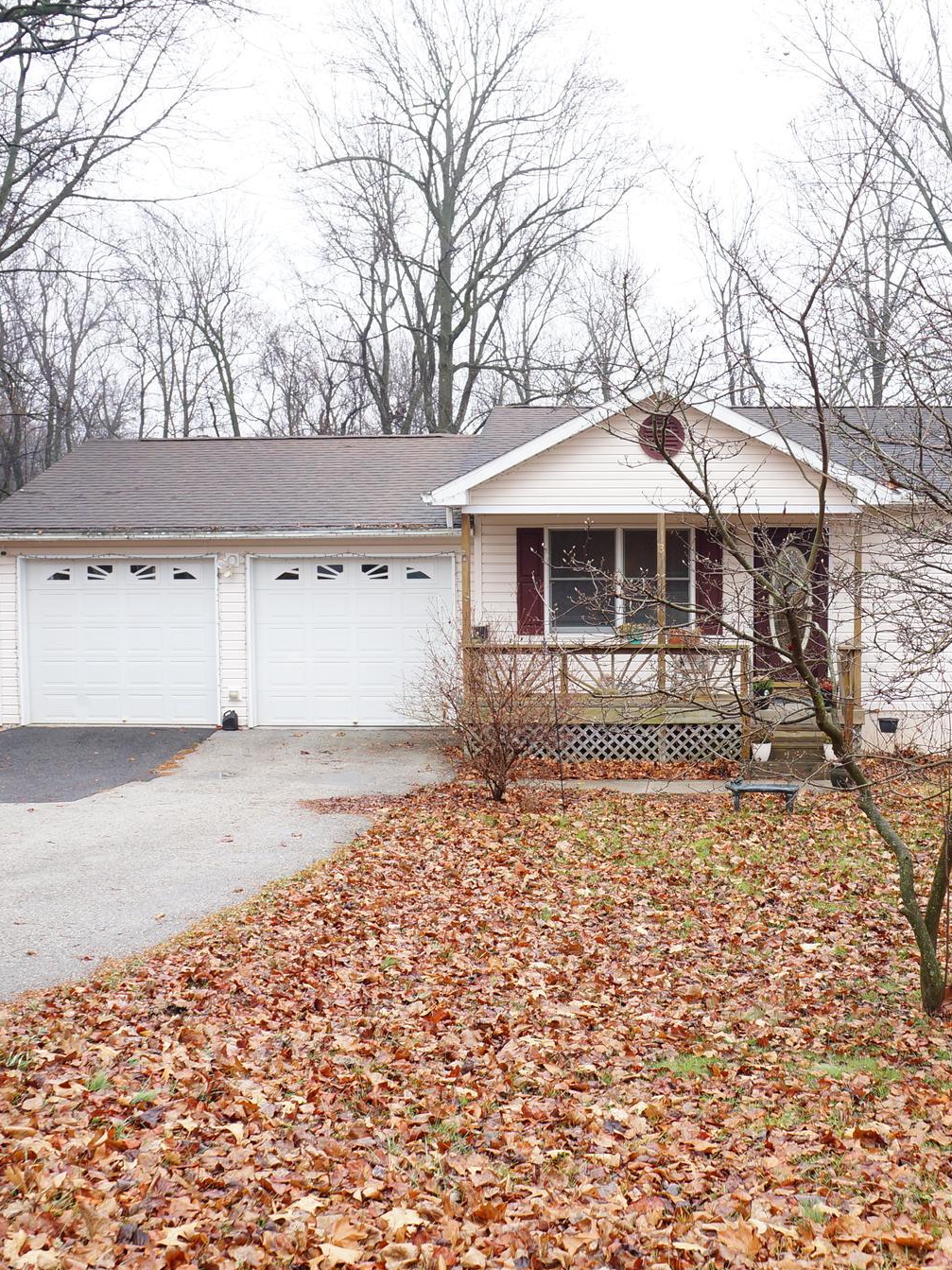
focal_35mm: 42
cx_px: 662
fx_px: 1531
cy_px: 634
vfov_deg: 45.1
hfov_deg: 34.1
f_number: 5.6
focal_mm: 19
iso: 200
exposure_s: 1/80
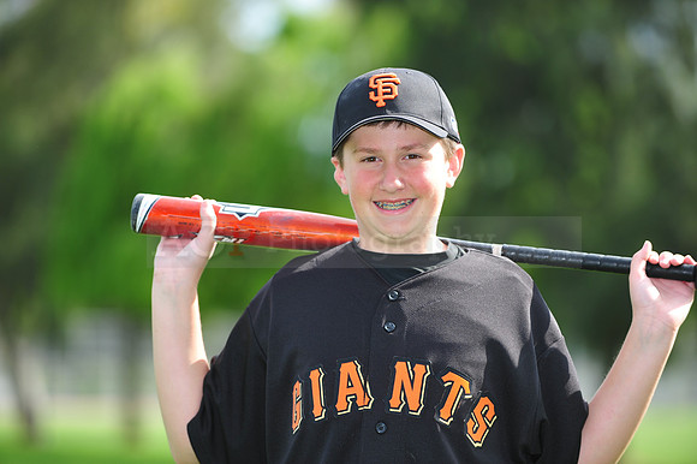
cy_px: 232
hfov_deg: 10.3
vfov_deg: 6.9
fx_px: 3870
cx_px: 348
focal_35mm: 200
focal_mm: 200
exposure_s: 1/500
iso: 200
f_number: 4.5
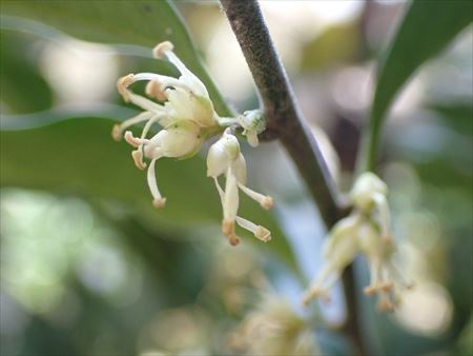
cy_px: 178
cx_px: 236
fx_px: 738
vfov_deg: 27.1
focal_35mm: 54
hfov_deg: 35.5
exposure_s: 1/200
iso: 640
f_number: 3.3
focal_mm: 9.65
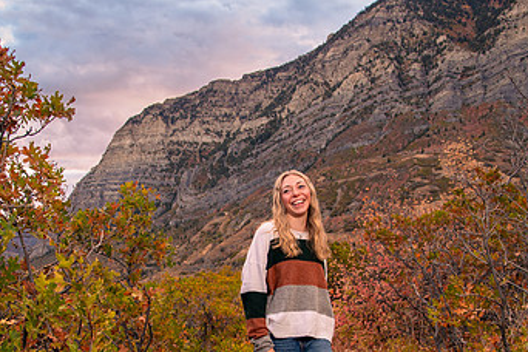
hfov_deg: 45.1
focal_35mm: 43
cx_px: 204
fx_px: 631
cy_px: 267
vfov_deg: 30.6
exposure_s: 1/125
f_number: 5.6
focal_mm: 24
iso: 1250
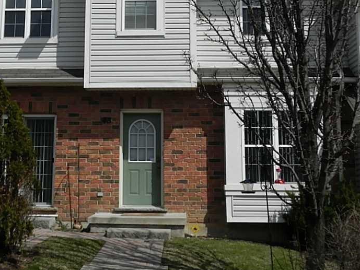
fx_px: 572
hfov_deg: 34.7
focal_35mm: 55
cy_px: 74
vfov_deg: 26.3
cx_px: 133
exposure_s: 1/685
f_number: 8
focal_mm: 6.6
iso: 160
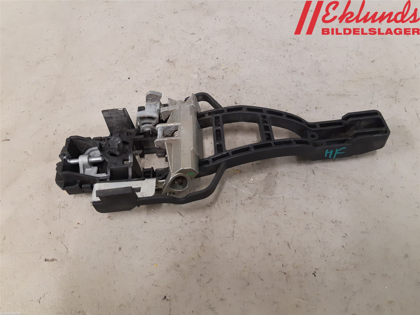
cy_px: 158
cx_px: 210
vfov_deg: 53.1
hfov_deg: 67.3
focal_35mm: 26
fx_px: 315
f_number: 1.7
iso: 250
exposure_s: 1/50
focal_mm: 3.93
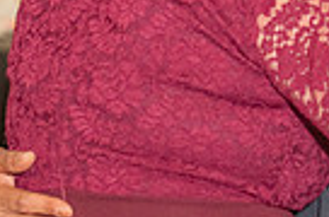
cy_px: -156
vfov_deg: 4.1
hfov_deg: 6.2
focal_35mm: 334
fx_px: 3045
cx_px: 301
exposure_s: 1/125
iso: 800
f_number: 3.5
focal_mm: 70
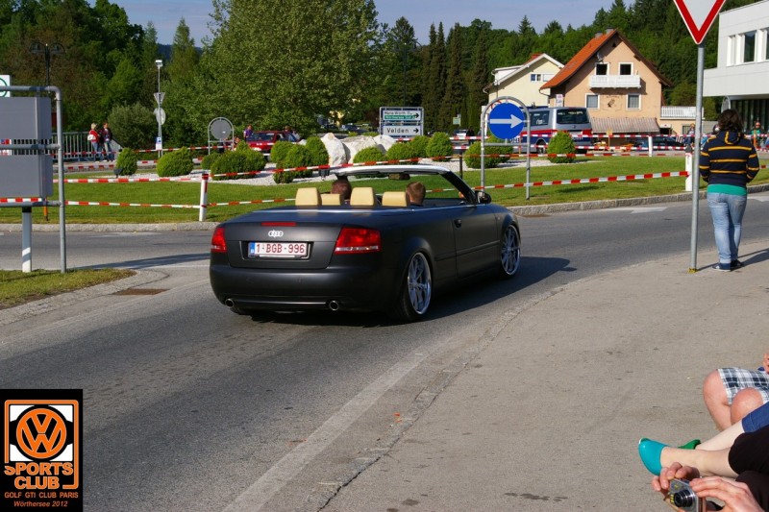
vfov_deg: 22.6
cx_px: 384
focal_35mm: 60
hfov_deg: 33.4
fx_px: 1281
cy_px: 256
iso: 200
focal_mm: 40
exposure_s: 1/250
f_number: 11
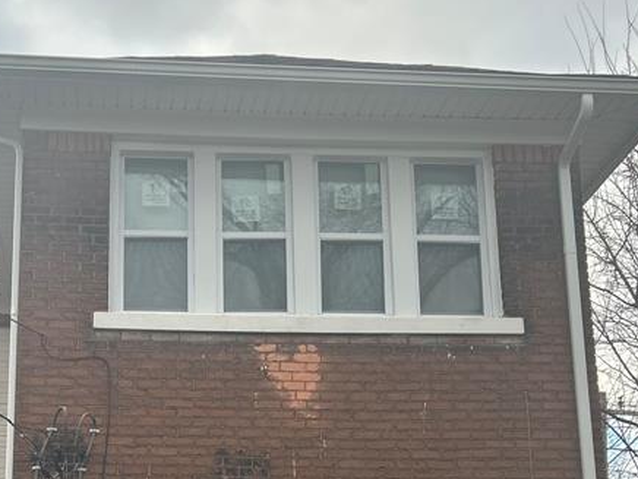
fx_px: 1124
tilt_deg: +13.4
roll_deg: +0.0
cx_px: 165
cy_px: 508
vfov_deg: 22.8
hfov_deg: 31.2
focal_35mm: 61
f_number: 1.5
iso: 50
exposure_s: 1/379
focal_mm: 5.7
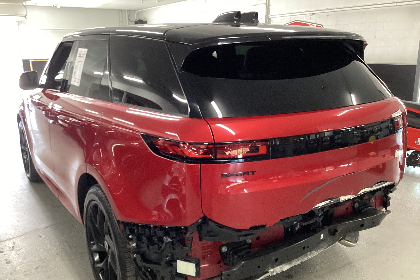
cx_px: 205
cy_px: 151
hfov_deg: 57.2
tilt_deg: -16.7
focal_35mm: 33
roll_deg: +0.1
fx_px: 385
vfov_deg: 39.9
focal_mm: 3.3
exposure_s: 1/50
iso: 320
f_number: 2.4
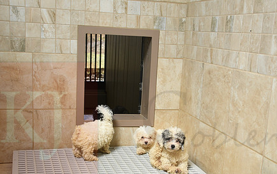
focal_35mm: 49
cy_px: 119
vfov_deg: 26.2
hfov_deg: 41.0
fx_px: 370
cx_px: 138
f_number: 3.8
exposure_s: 1/200
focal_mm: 24
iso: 500
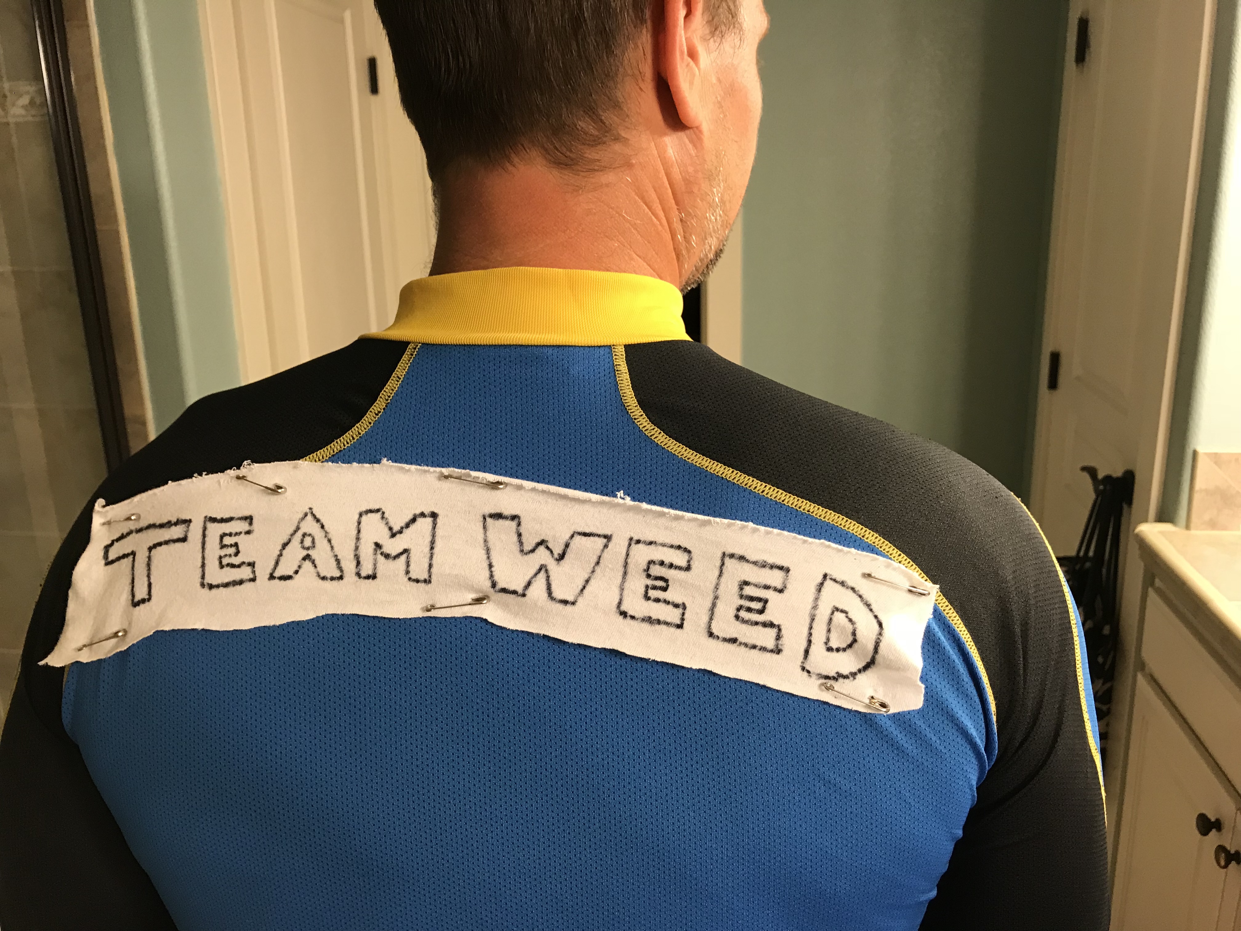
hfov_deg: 63.4
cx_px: 620
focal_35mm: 28
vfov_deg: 49.7
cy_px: 466
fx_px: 1004
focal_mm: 3.99
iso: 40
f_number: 1.8
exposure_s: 1/20
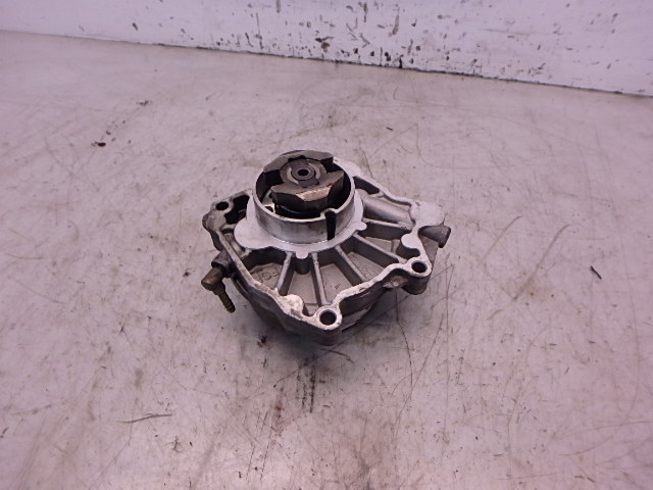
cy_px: 245
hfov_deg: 79.0
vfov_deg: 63.4
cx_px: 326
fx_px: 396
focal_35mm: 21
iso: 200
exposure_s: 1/50
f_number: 3.5
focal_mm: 3.7
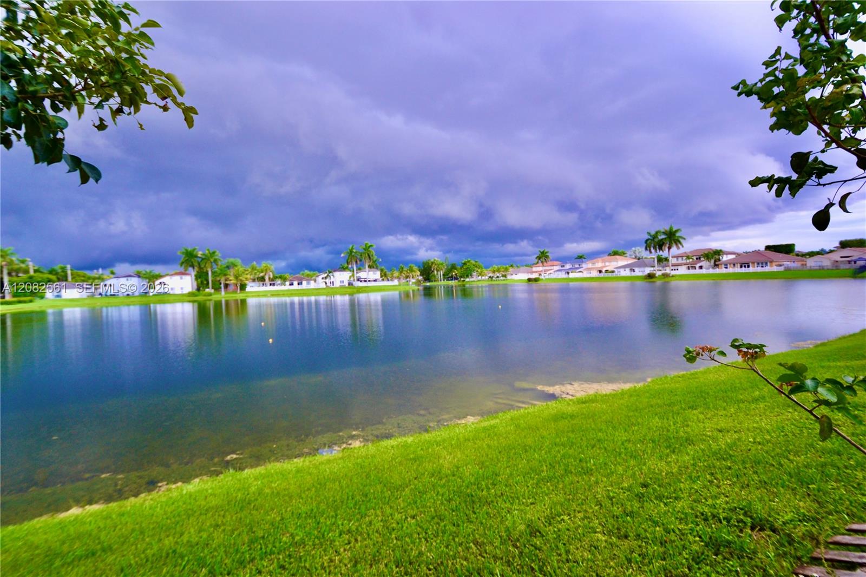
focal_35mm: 15
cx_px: 433
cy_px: 288
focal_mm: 10
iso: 400
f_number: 4.5
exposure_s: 1/100
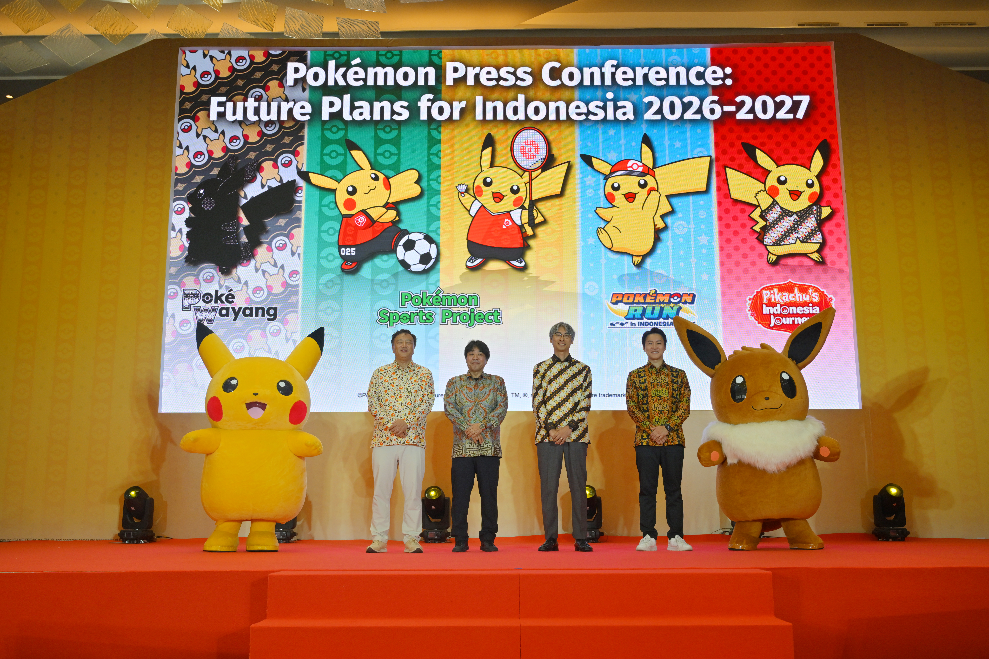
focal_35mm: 35
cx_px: 494
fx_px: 961
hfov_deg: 54.4
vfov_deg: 37.9
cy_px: 330
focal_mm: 35
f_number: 5.6
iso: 720
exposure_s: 1/125
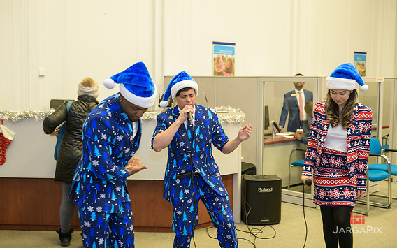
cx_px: 197
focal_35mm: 50
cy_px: 114
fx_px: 541
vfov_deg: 25.8
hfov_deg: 40.3
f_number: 3.2
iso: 1600
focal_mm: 48
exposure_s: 1/125
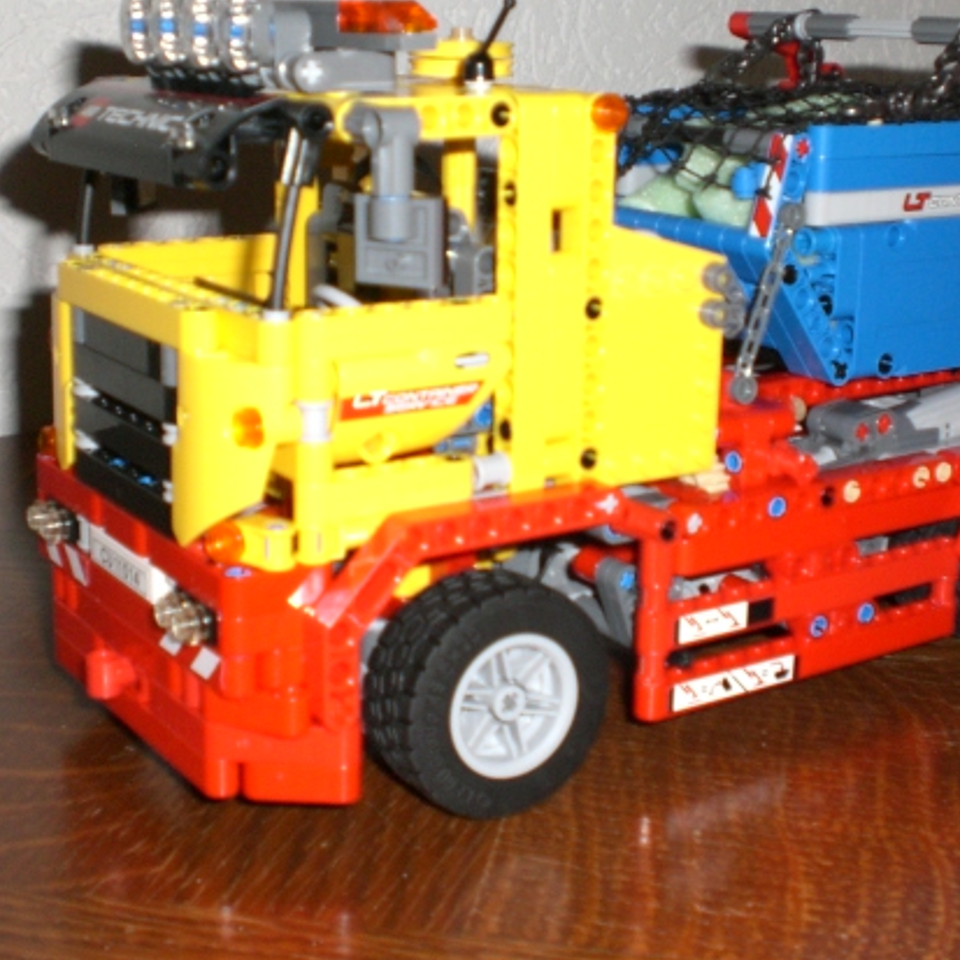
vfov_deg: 32.8
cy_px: 423
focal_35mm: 52
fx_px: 1632
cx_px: 576
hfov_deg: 32.7
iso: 200
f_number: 3.1
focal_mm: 6.3
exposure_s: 1/60
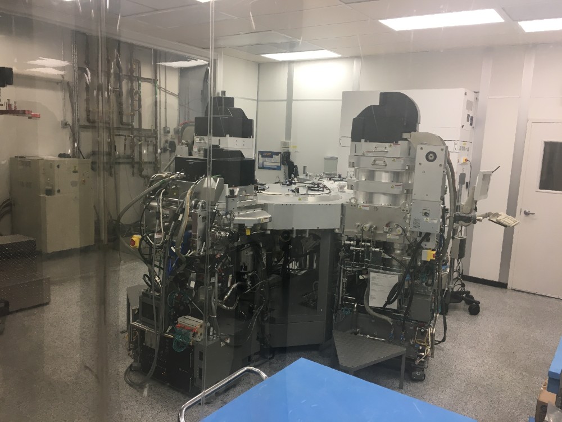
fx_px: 471
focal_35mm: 29
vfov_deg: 48.2
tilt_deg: -8.7
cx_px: 281
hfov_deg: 61.7
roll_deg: -3.2
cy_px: 211
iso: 25
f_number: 2.2
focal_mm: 4.15
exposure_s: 1/30
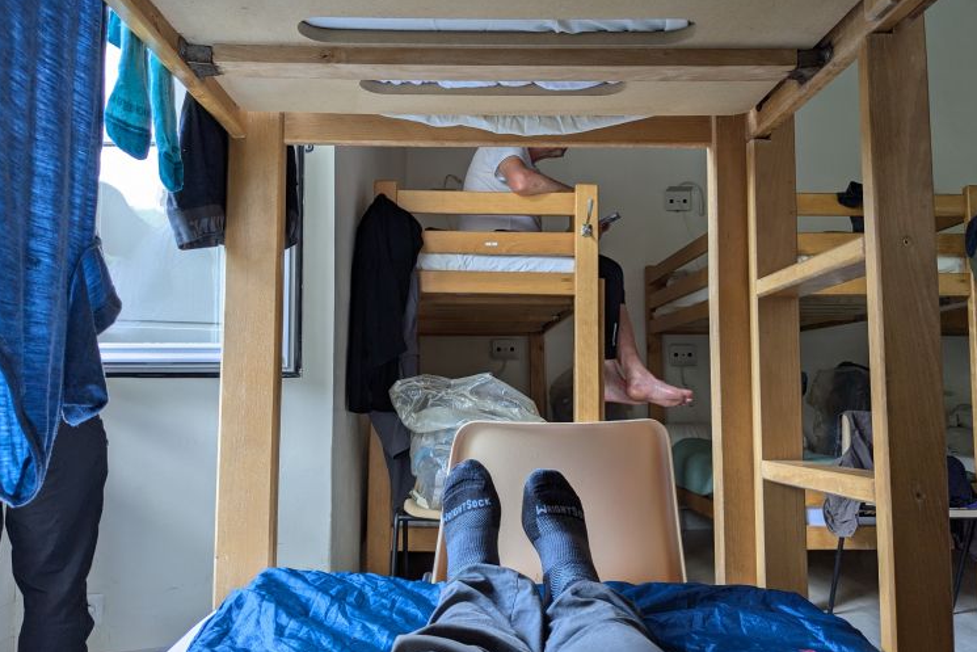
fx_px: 787
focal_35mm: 29
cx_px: 478
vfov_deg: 45.0
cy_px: 343
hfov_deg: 63.6
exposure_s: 1/50
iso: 36
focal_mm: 4.38
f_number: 1.73
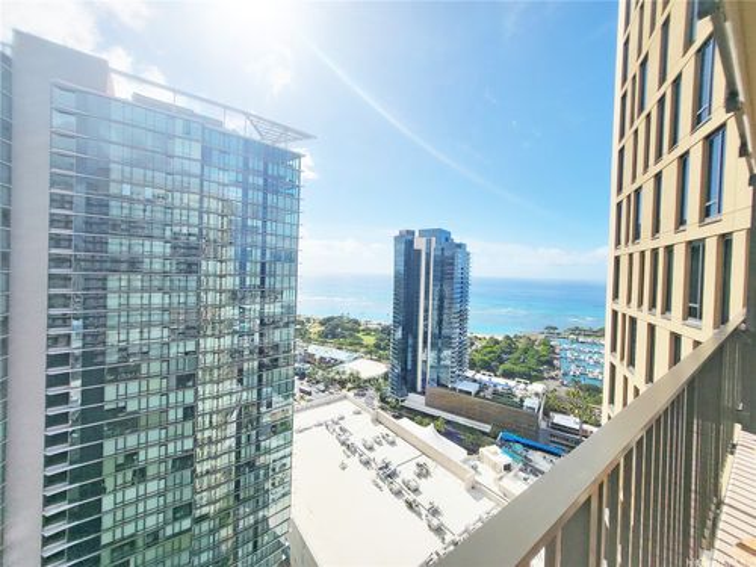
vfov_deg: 89.9
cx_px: 378
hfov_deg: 106.2
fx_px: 284
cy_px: 284
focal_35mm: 13
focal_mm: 1.74
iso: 32
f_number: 2.2
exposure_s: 1/2758
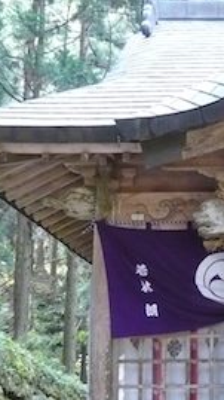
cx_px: 346
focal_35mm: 83
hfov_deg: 13.6
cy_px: 259
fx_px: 878
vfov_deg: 25.5
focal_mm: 5.2
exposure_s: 1/30
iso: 400
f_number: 3
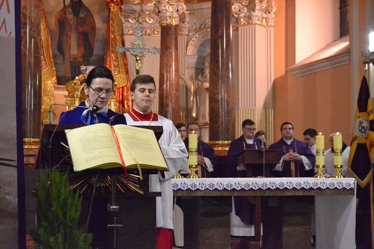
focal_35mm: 78
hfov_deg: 26.0
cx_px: 187
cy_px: 124
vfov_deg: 17.5
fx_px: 810
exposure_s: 1/250
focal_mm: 52
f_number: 8
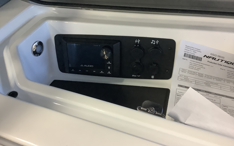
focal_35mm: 33
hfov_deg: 58.1
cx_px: 117
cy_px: 63
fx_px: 210
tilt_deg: -46.2
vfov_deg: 38.2
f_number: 2.4
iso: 250
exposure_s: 1/60
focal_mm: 3.3
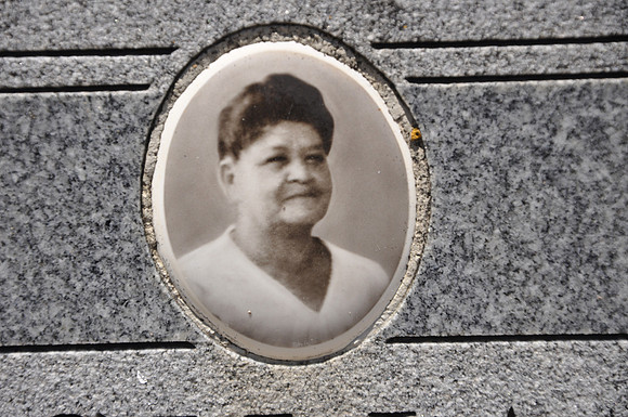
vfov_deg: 8.7
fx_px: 2744
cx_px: 314
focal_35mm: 158
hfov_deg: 13.1
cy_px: 208
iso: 200
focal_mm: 105
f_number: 7.1
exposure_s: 1/200
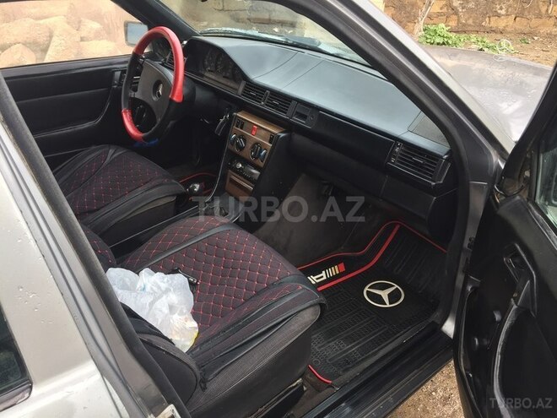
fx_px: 467
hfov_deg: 61.7
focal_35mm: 29
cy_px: 209
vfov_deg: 48.2
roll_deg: -0.5
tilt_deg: -27.6
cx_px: 278
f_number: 2.2
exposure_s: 1/153
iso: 32
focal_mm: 4.15
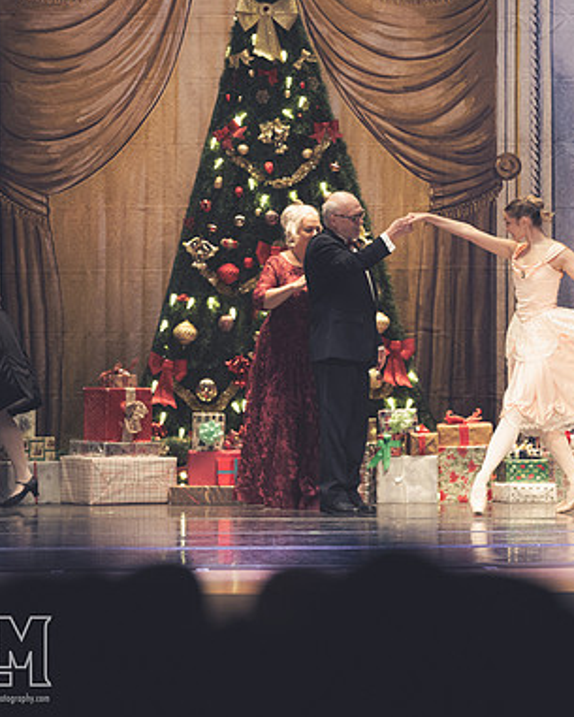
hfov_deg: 5.4
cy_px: 357
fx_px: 6071
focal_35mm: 286
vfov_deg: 6.8
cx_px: 470
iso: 2000
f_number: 2.8
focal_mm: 200
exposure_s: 1/320
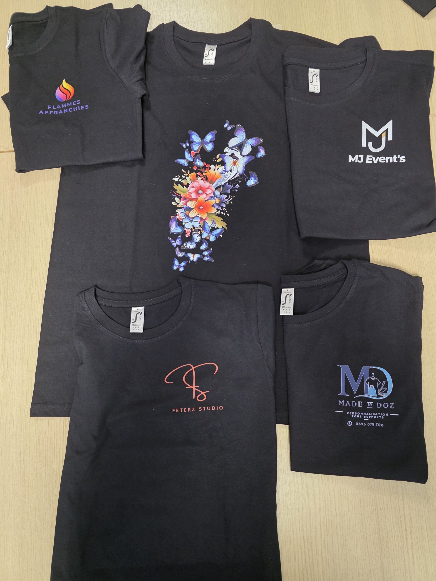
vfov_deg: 73.9
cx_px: 218
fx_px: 386
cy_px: 290
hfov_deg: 58.9
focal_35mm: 23
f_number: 1.7
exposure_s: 1/100
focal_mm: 6.3
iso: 800
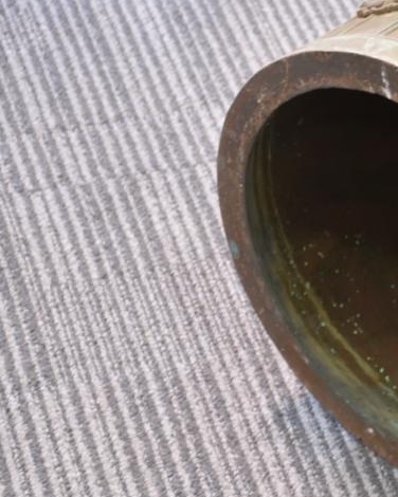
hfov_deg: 9.0
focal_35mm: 169
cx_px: 548
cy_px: 185
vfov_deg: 11.4
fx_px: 2488
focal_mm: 52
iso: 400
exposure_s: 1/15
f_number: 4.8
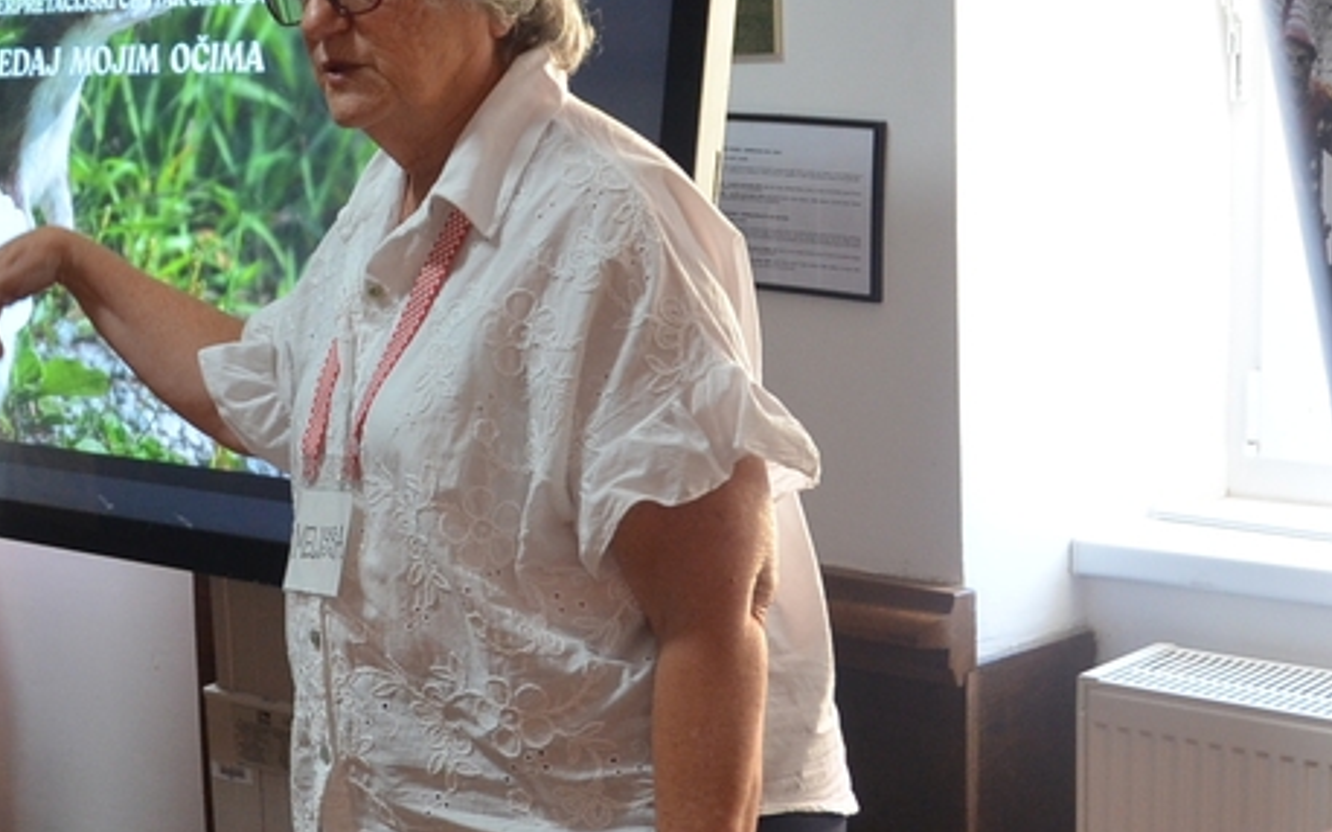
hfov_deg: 25.3
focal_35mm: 80
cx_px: 209
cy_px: 435
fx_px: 2903
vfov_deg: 16.3
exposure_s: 1/60
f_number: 4
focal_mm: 20
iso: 800
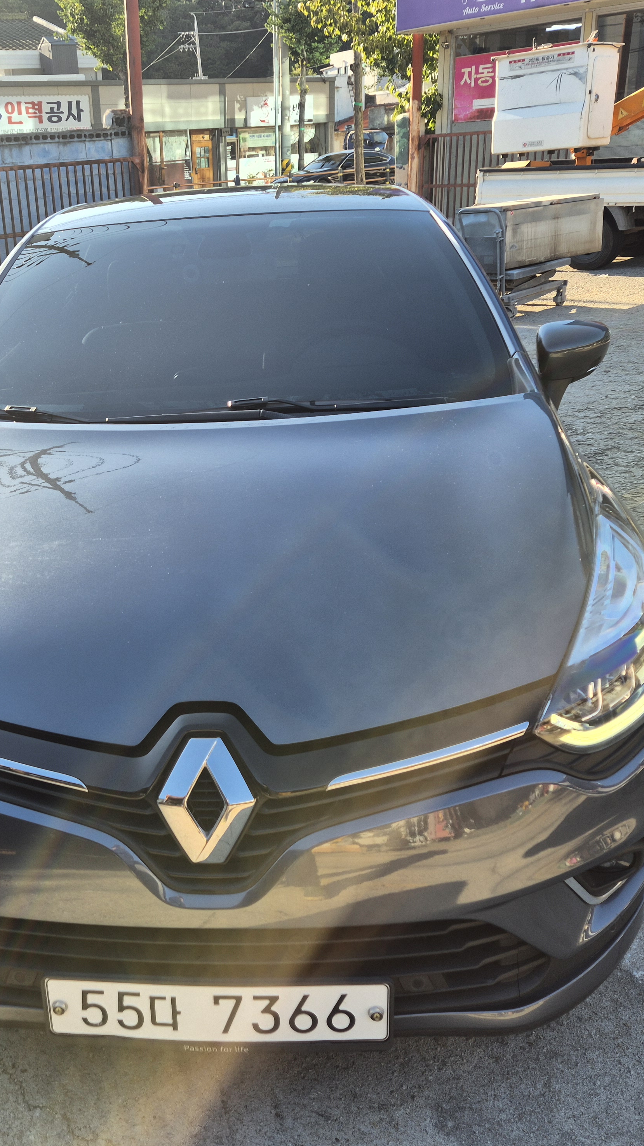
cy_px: 569
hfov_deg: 34.0
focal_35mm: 34
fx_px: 1032
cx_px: 165
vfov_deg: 58.0
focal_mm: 5.4
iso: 25
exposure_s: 1/331
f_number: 1.8
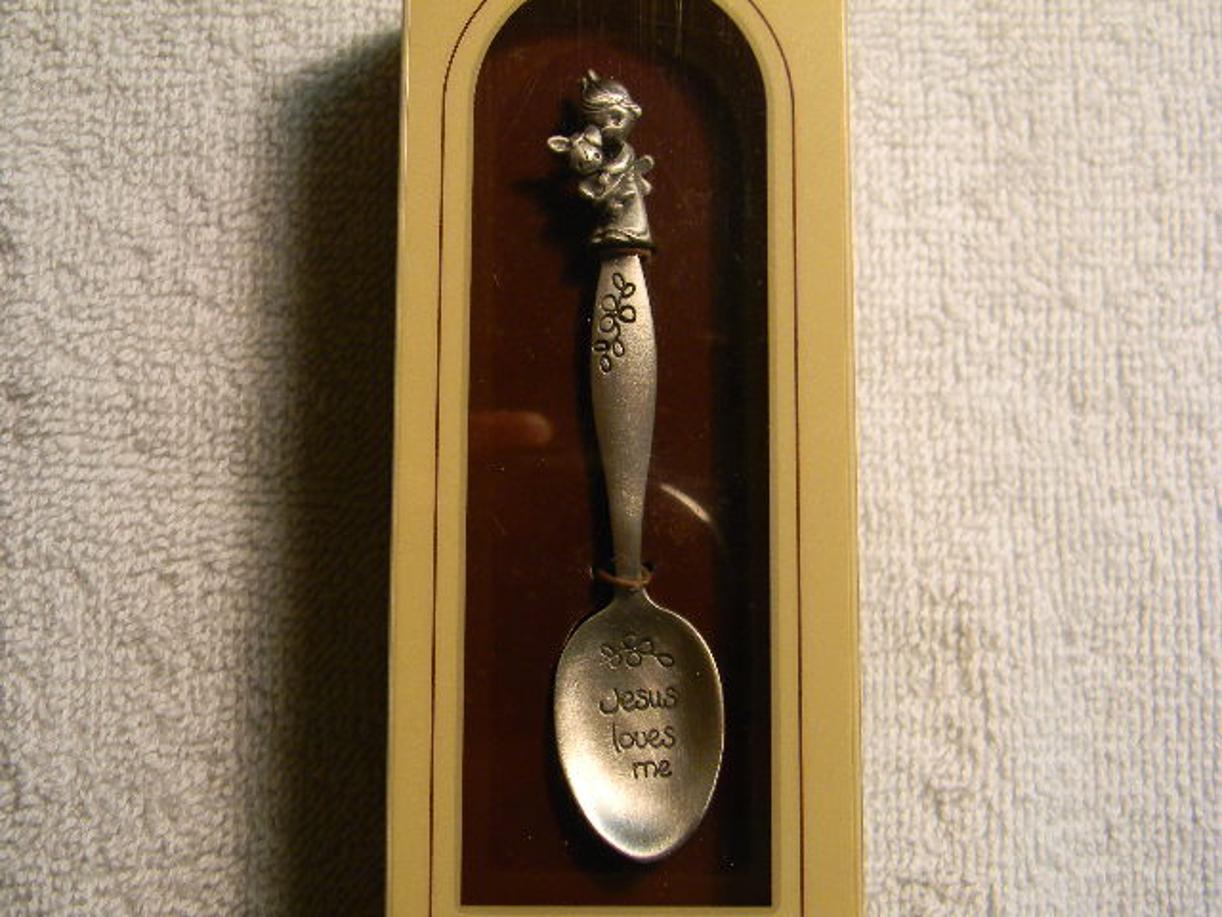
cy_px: 458
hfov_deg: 51.4
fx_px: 1271
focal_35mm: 36
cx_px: 611
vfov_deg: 39.7
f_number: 3.7
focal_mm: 6.4
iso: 158
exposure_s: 1/30
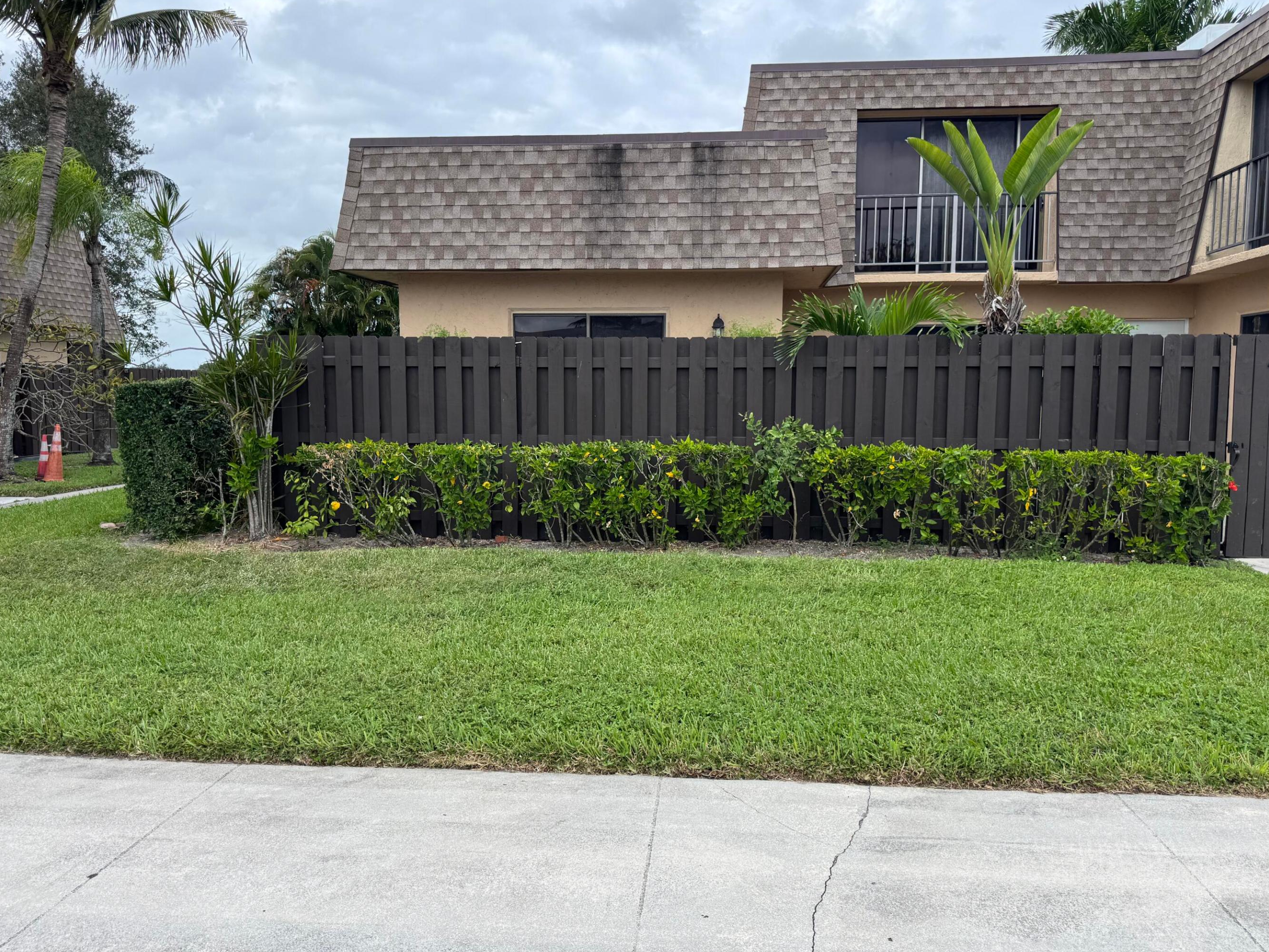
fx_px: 953
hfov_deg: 67.3
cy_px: 479
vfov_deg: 53.1
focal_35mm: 26
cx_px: 641
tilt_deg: -0.4
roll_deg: +2.8
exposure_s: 1/864
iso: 80
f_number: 1.78
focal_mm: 6.76
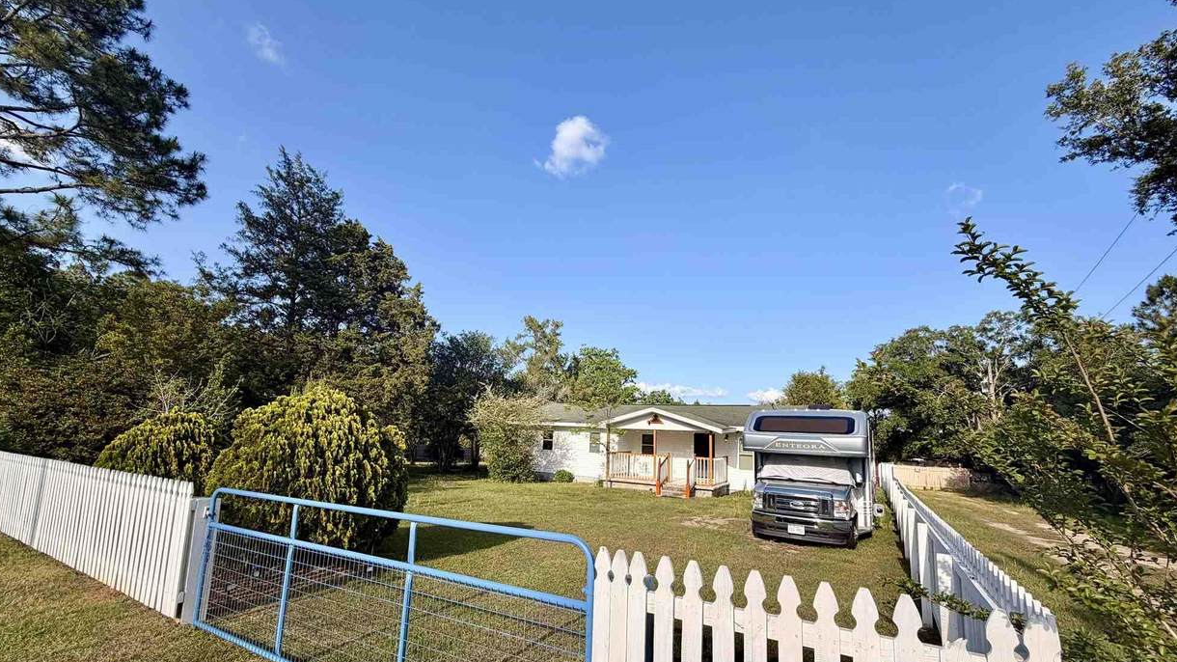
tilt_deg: +7.5
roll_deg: -2.3
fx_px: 499
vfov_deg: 66.9
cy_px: 368
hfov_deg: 99.4
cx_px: 579
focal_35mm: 16
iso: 25
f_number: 2.2
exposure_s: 1/770
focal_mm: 2.22
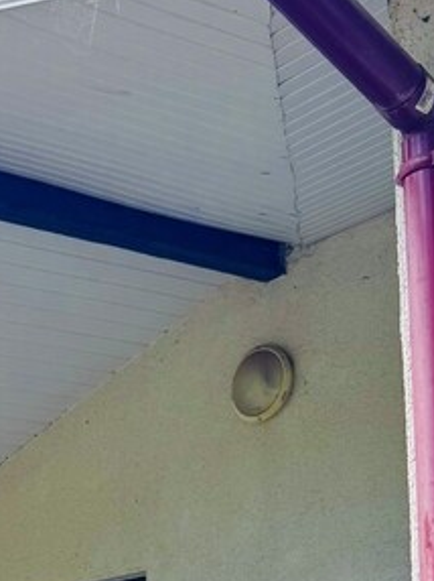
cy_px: 792
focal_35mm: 86
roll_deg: +0.1
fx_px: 1440
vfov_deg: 20.4
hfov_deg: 15.9
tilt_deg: +1.5
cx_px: -201
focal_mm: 6.76
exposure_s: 1/756
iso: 80
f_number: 1.78
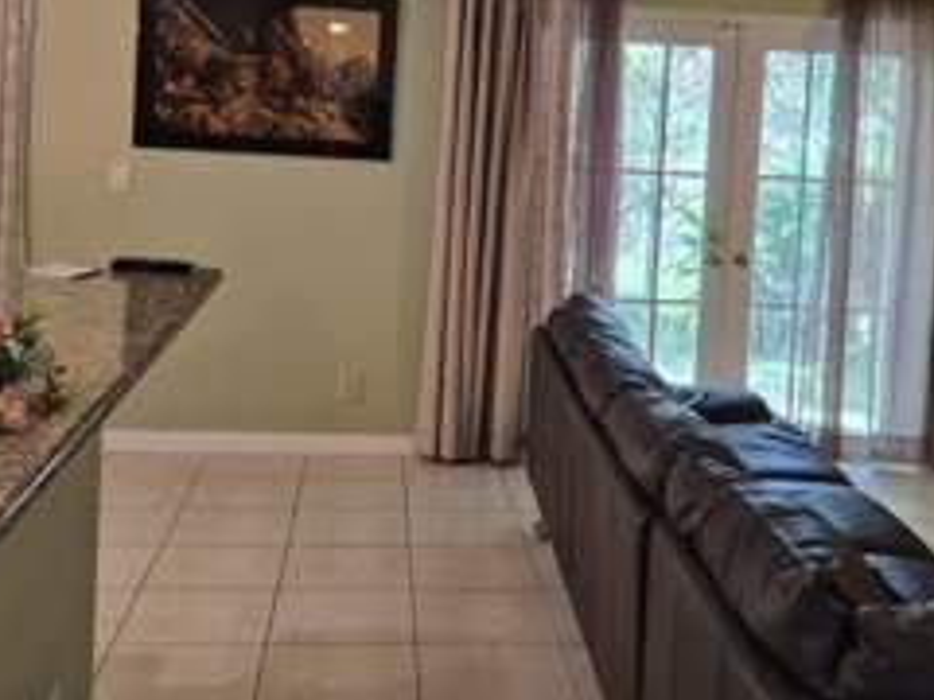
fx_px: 1241
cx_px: 521
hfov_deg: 41.2
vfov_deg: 31.1
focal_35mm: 46
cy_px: 189
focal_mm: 5.4
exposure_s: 1/120
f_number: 1.8
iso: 320
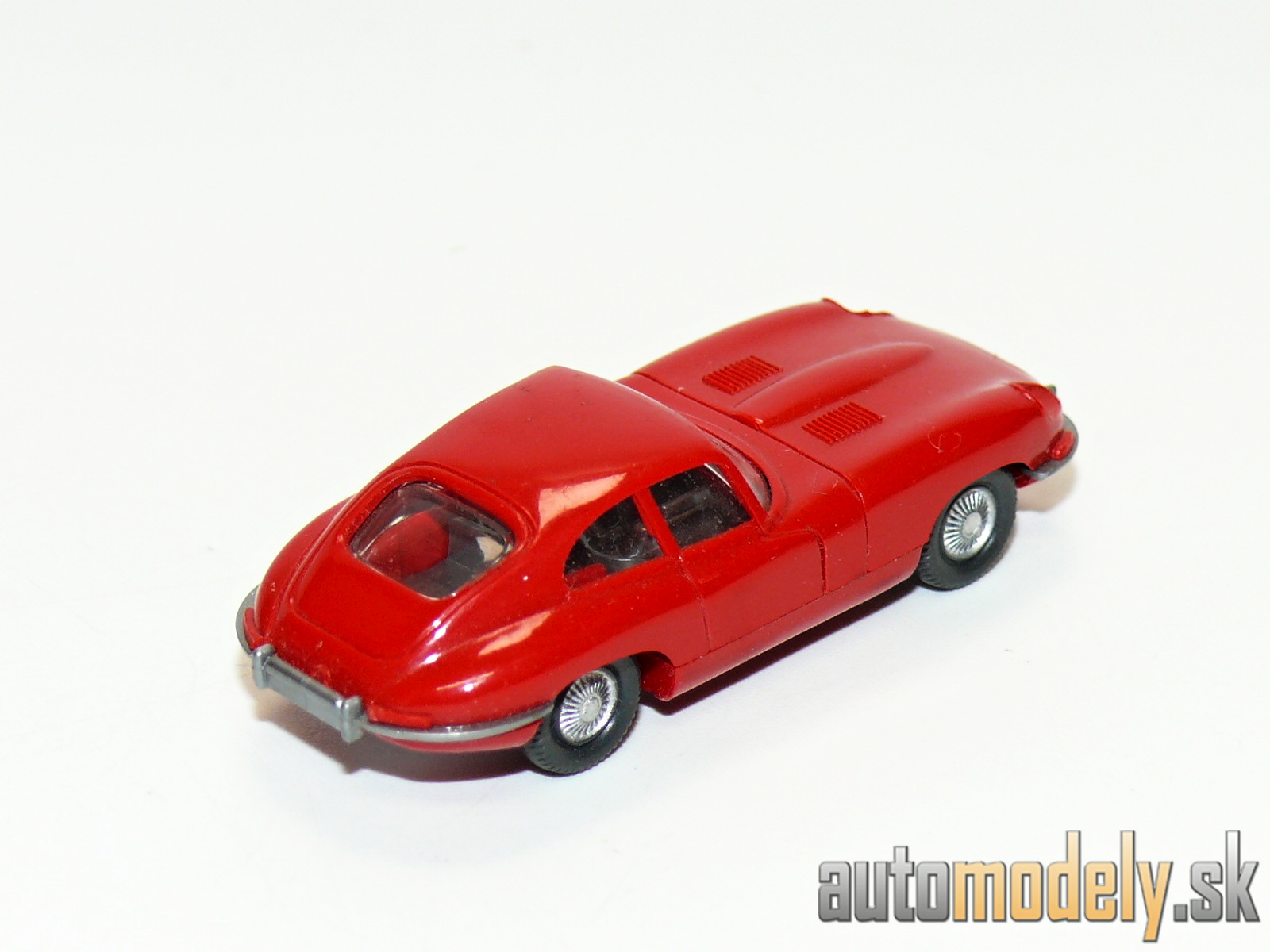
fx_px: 5356
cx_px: 635
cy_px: 476
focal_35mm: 146
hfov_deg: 13.5
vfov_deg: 10.2
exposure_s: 1/30
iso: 100
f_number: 4
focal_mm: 17.4
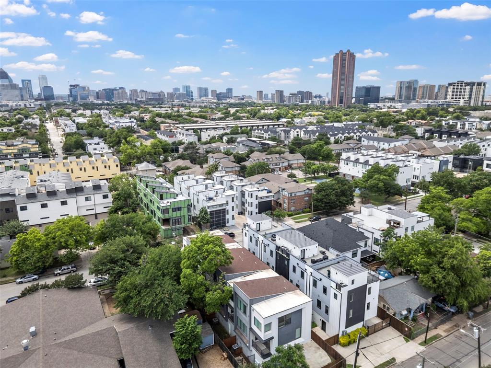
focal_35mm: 24
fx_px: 340
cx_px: 246
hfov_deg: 71.6
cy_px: 184
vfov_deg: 56.8
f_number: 1.7
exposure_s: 1/4000
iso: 120
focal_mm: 6.72
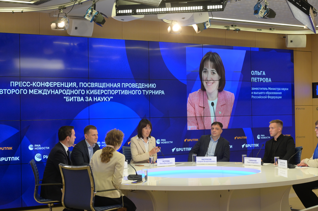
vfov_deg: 19.4
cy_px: 106
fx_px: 618
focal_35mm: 70
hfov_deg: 28.9
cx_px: 159
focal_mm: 70
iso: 3200
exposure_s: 1/100
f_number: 8
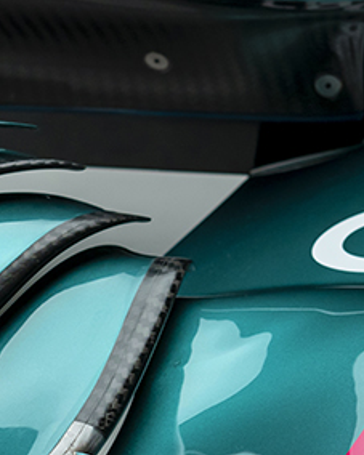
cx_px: -359
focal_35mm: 360
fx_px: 4850
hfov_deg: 4.2
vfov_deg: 5.4
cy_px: 368
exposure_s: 1/100
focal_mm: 85
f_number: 3.5
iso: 400
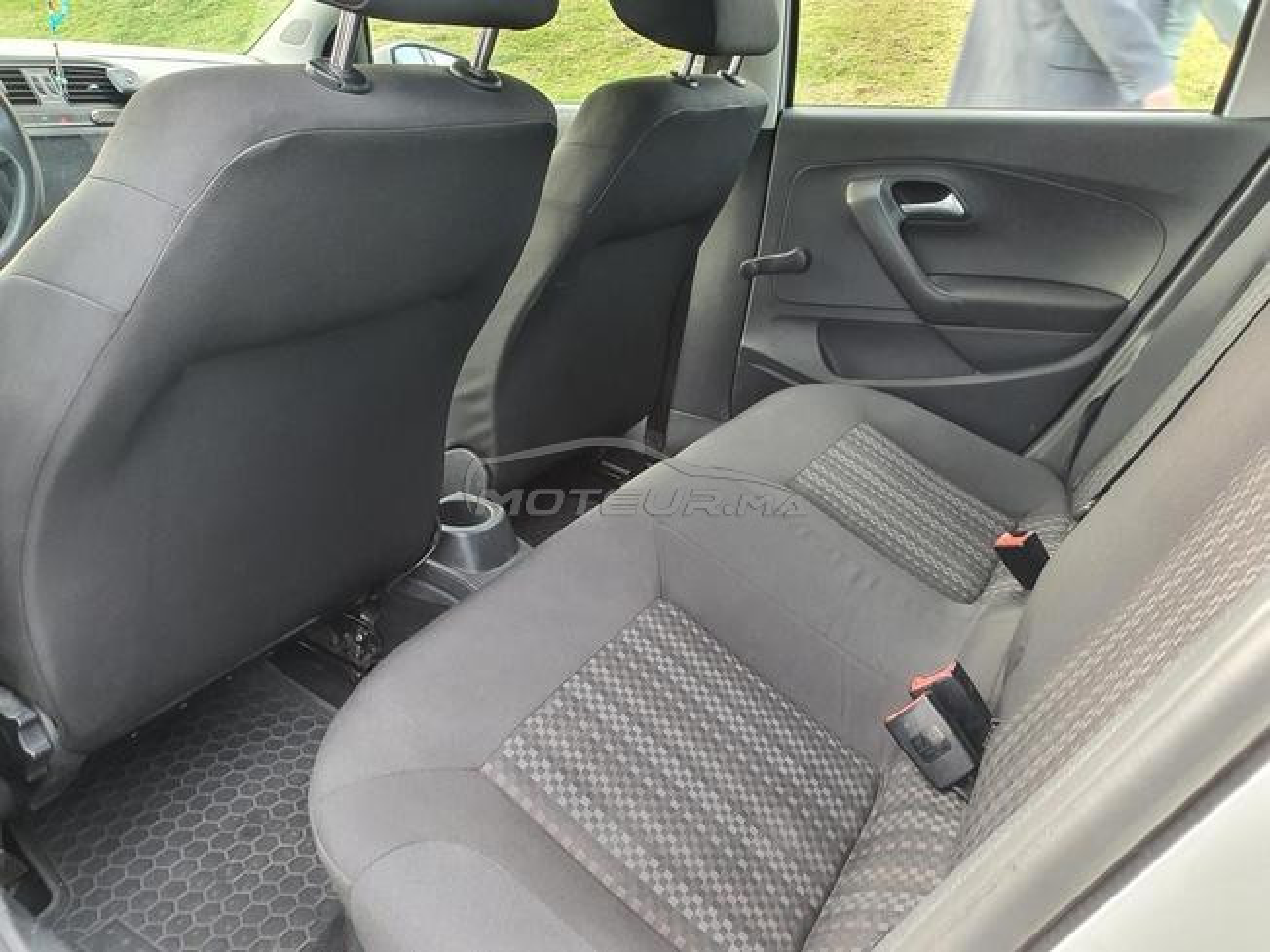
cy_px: 476
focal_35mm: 26
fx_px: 954
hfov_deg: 67.3
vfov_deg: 53.1
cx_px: 635
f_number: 2.4
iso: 320
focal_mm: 4.3
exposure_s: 1/50
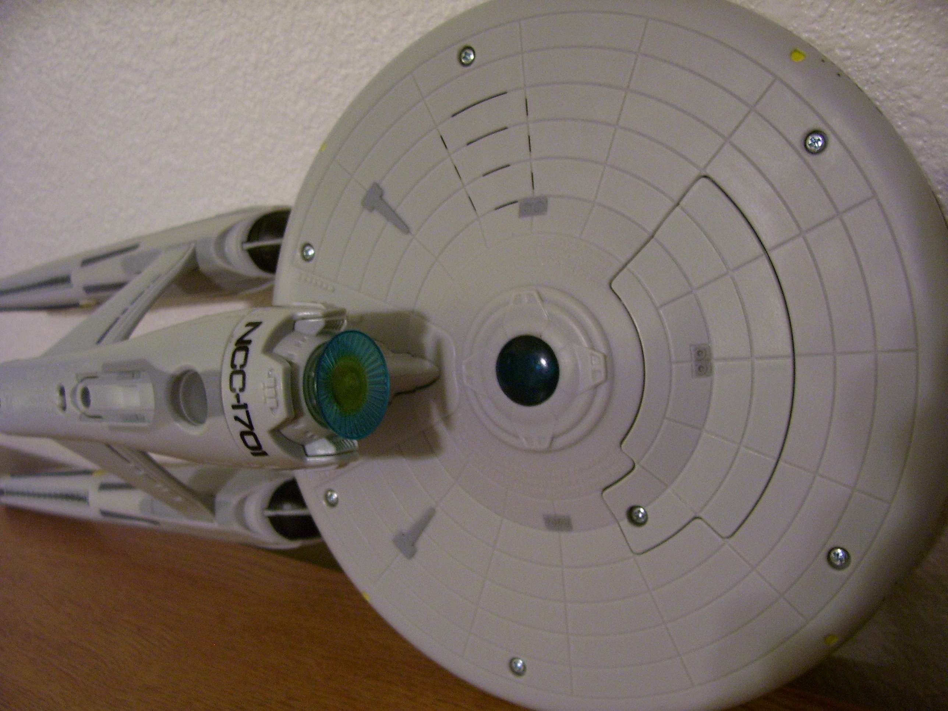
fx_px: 931
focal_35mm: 34
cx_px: 474
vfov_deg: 41.8
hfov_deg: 54.0
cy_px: 356
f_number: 2.7
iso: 160
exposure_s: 1/8
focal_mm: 5.6
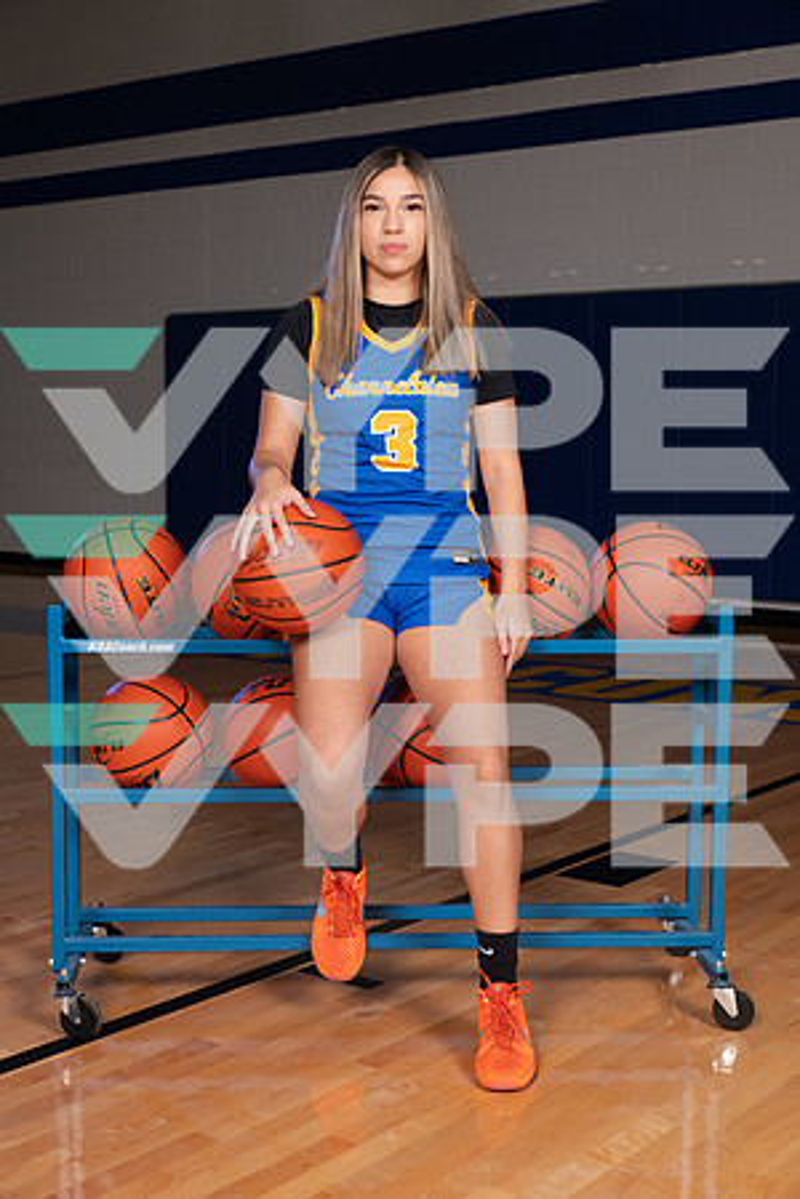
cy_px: 600
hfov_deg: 27.0
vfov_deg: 39.6
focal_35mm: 50
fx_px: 1667
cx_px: 400
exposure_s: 1/320
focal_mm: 50
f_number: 7.1
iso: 500
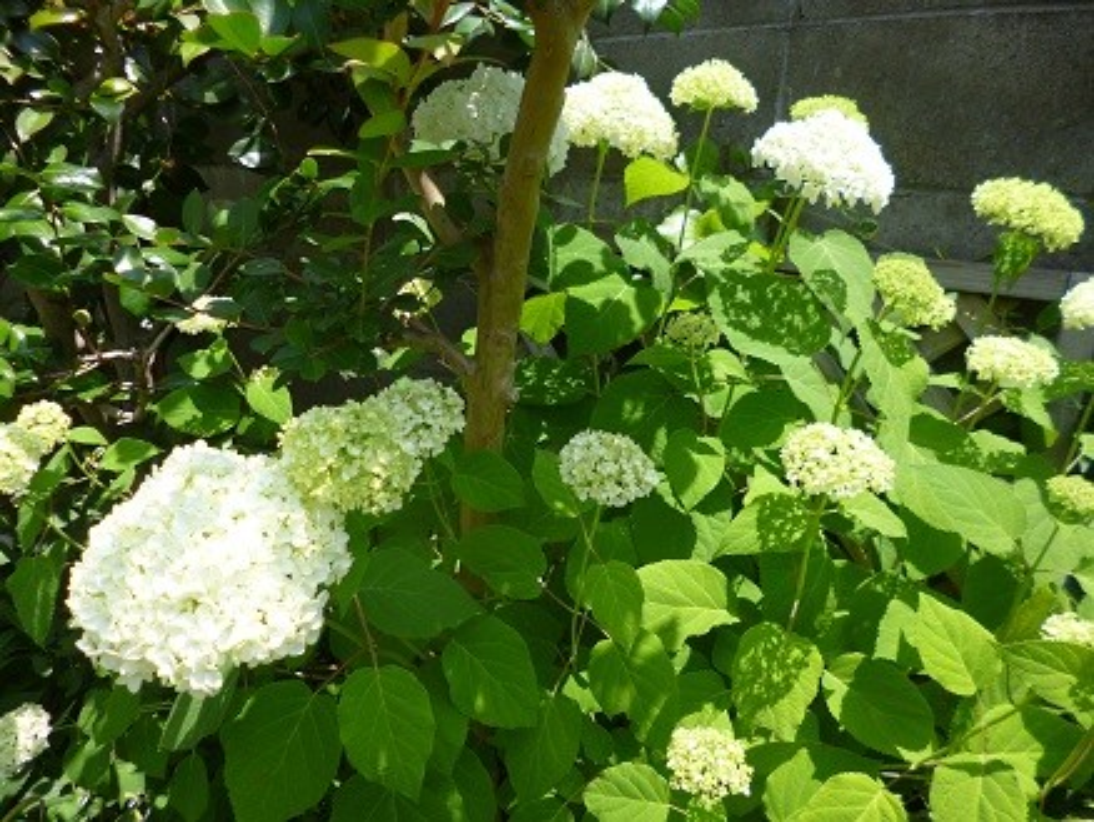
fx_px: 759
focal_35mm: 24
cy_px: 411
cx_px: 547
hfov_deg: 71.6
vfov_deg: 56.9
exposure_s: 1/640
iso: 100
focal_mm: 4.3
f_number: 2.5
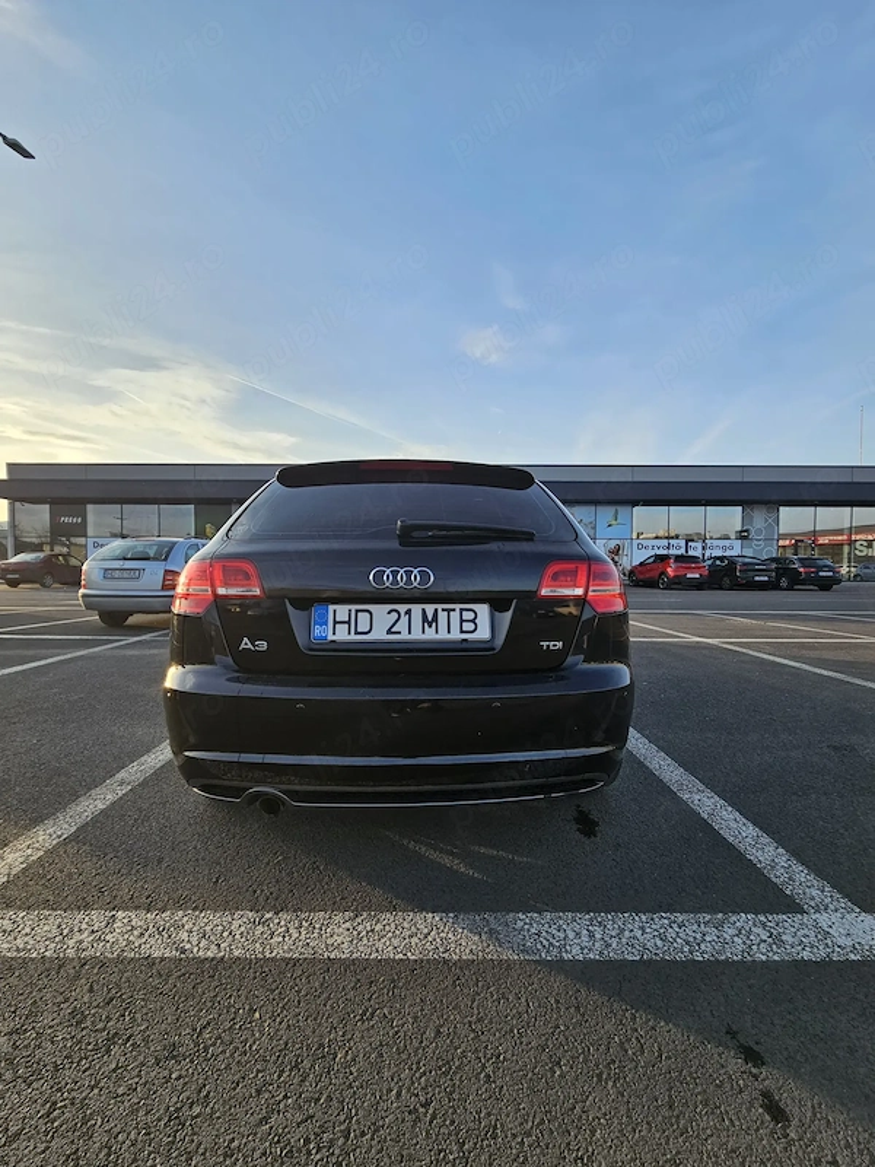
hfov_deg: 89.9
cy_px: 584
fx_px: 438
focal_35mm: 13
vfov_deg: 106.2
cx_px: 438
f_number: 2.2
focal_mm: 2.2
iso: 50
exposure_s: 1/852
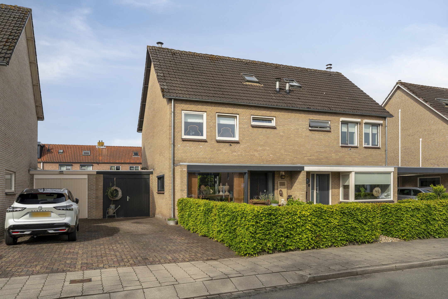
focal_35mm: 25
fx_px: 307
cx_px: 224
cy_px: 150
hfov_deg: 72.2
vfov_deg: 51.8
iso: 800
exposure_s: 1/800
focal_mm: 24.7
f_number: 8
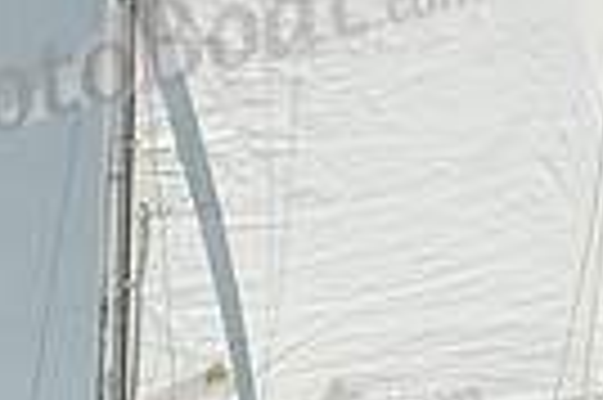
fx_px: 5956
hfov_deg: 5.8
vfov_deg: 3.8
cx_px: 720
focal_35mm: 356
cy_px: 636
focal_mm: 82
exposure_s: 1/1600
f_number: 9
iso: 320
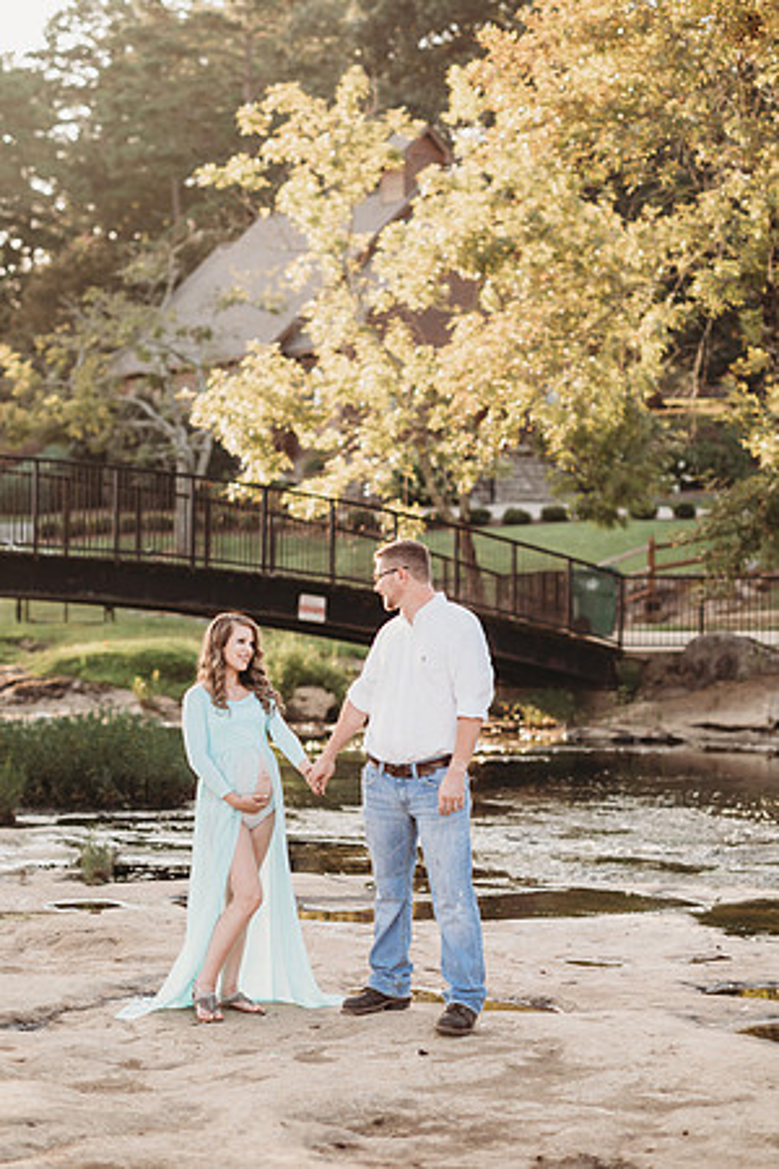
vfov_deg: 23.9
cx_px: 390
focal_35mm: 85
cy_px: 584
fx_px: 2759
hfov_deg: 16.1
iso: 160
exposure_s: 1/400
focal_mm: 85
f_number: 2.5
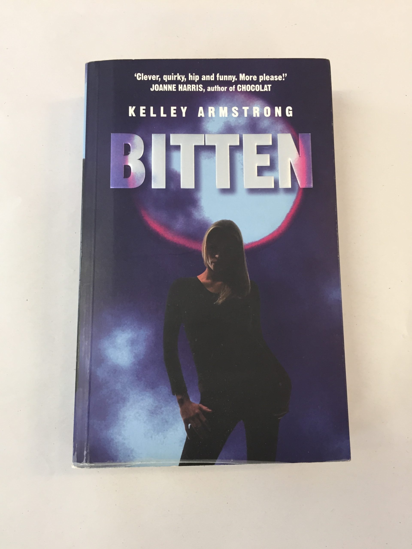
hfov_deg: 48.2
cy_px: 274
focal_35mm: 29
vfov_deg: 61.7
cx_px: 206
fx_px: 460
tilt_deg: -81.5
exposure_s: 1/33
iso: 125
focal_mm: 4.15
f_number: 2.2
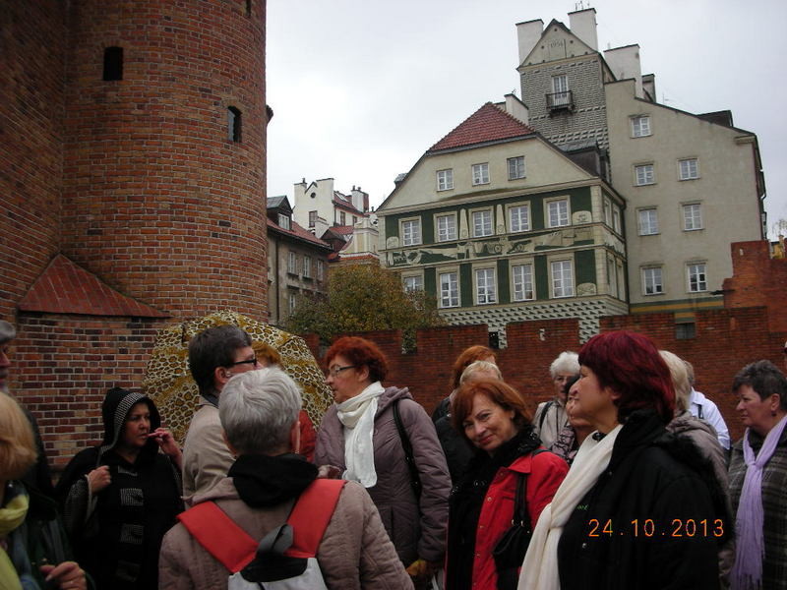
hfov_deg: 52.6
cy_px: 295
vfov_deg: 40.7
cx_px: 394
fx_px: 796
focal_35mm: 35
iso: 50
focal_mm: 5.8
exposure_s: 1/210
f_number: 3
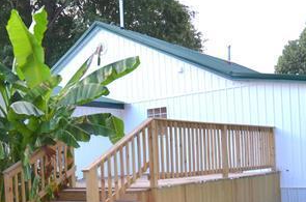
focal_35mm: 52
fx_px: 441
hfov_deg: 37.8
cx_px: 100
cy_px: 166
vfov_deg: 25.3
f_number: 3.5
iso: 250
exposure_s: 1/125
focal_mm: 16
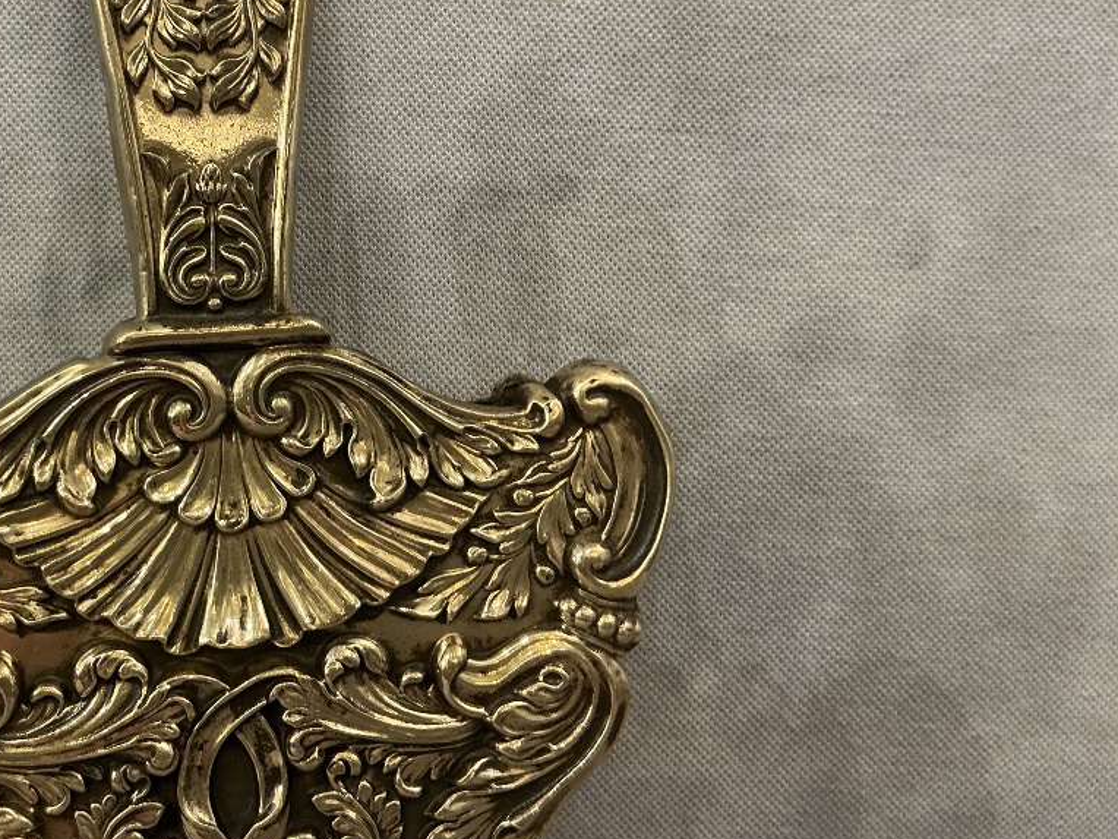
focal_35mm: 44
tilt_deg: -7.7
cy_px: 347
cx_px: 253
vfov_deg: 32.8
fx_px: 1421
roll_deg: +1.4
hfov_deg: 41.4
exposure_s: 1/33
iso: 200
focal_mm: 3
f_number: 1.8
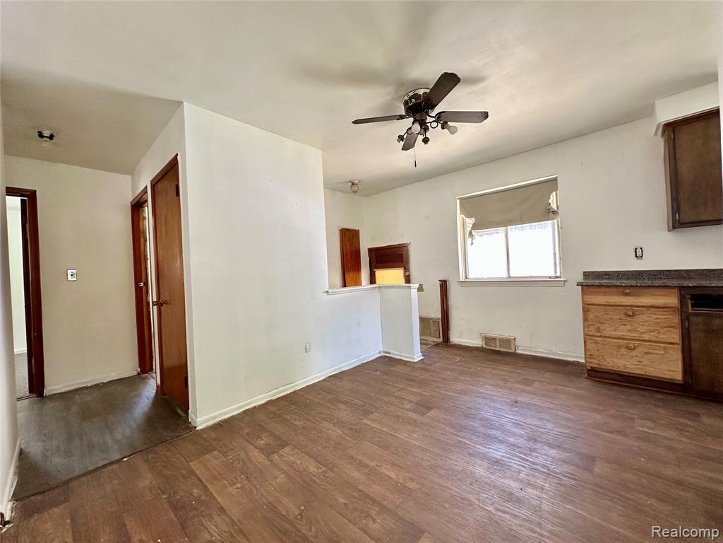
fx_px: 292
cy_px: 272
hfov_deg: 102.1
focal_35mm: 14
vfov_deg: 85.7
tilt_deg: +0.5
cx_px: 362
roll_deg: +2.1
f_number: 2.2
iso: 100
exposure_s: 1/99
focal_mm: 2.22
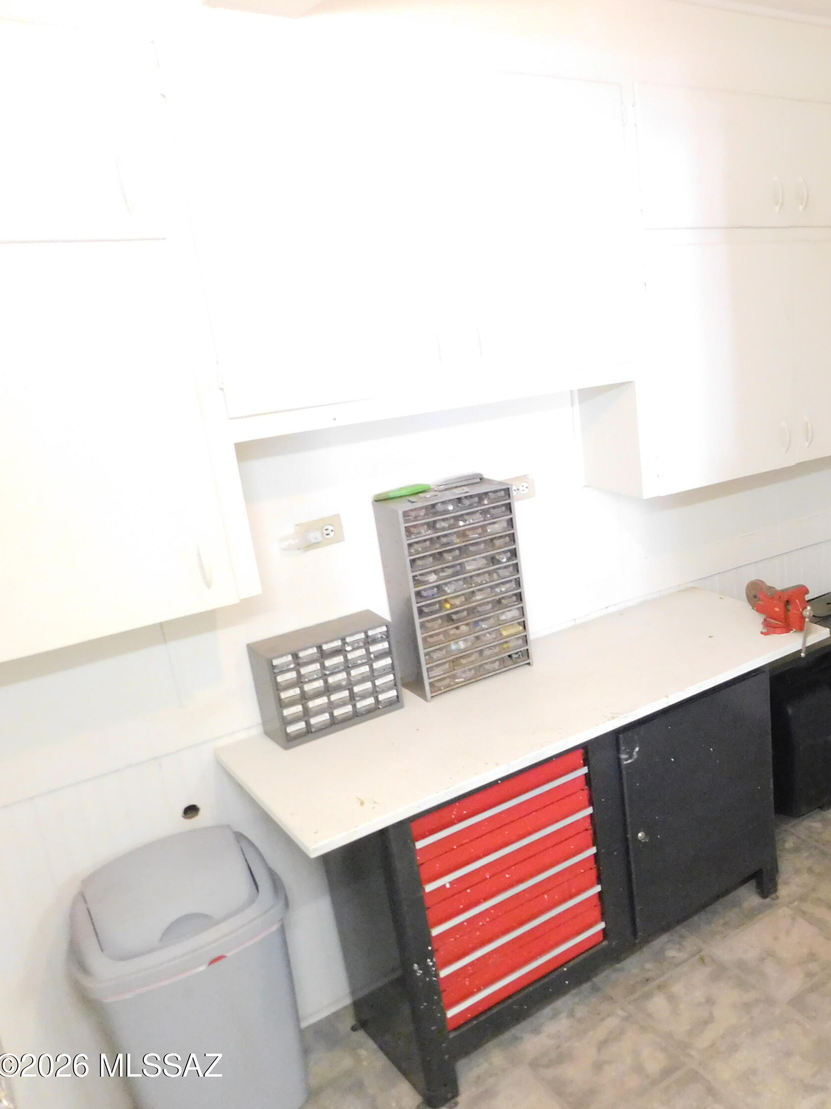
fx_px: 992
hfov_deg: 41.9
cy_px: 556
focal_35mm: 31
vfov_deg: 58.4
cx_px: 741
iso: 800
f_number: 3
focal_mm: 4
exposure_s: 1/15
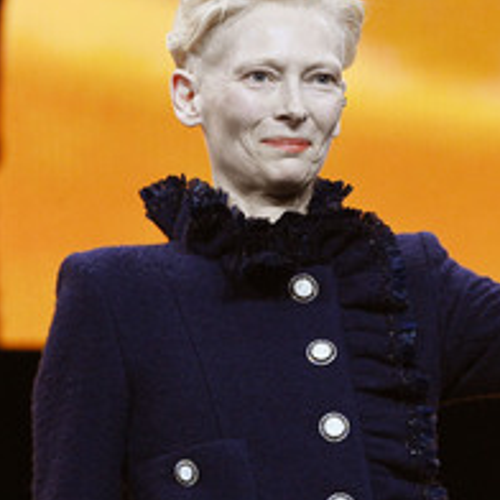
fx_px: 6373
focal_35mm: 390
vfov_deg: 4.5
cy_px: 209
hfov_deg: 4.5
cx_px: 307
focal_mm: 200
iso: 6400
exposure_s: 1/250
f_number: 5
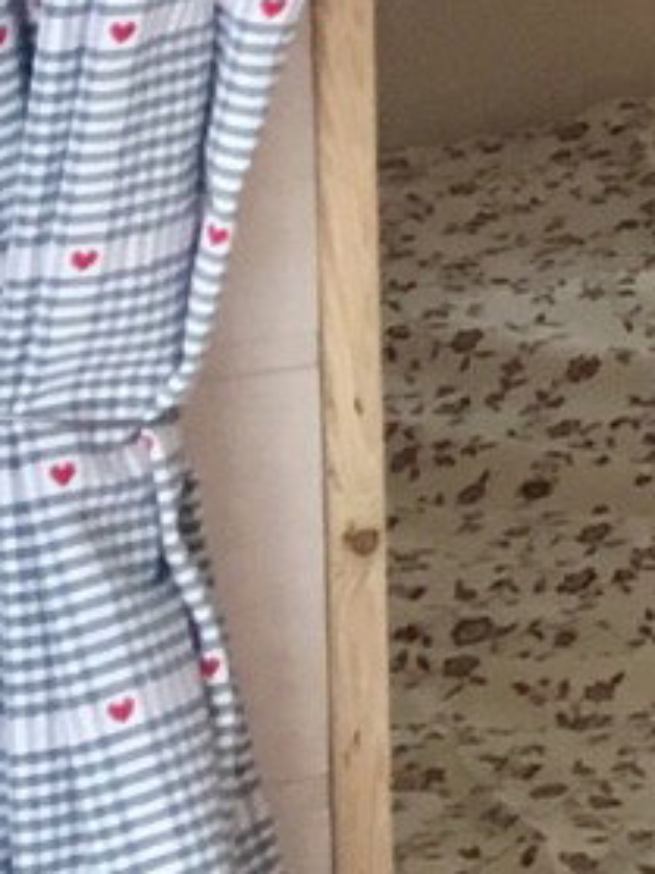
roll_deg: -0.5
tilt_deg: -6.3
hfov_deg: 6.2
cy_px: -855
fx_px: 5378
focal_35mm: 213
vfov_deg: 8.8
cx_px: 2184
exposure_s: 1/33
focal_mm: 4.15
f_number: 2.2
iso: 50
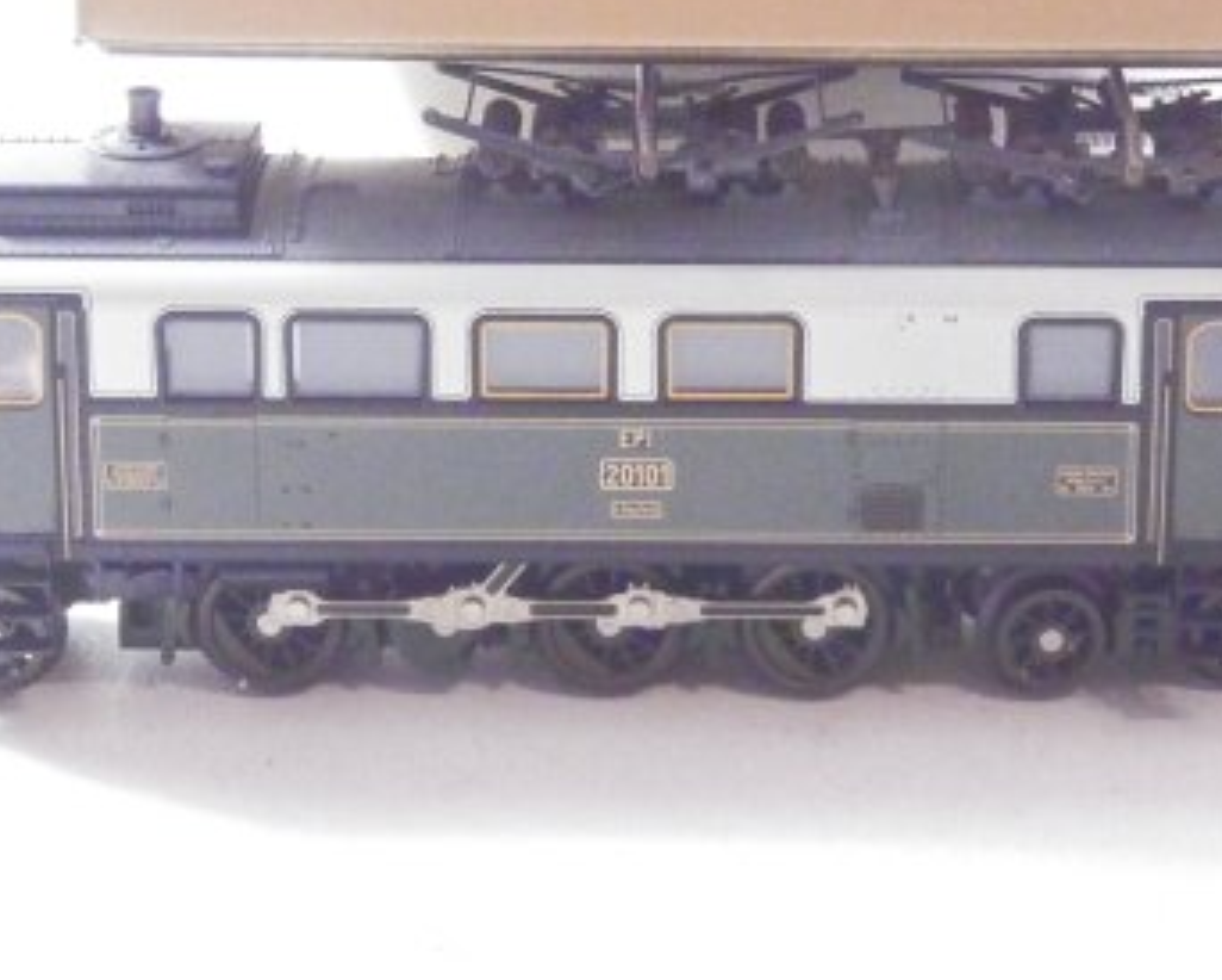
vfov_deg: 13.6
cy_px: 268
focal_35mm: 113
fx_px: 4089
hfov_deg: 17.0
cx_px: 657
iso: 3200
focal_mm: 11.9
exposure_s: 1/125
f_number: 4.4
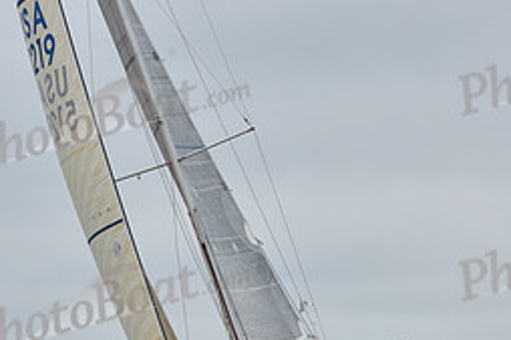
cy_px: 381
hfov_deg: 9.8
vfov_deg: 6.5
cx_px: 356
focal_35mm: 210
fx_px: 2979
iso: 250
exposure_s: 1/800
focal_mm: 92
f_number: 10
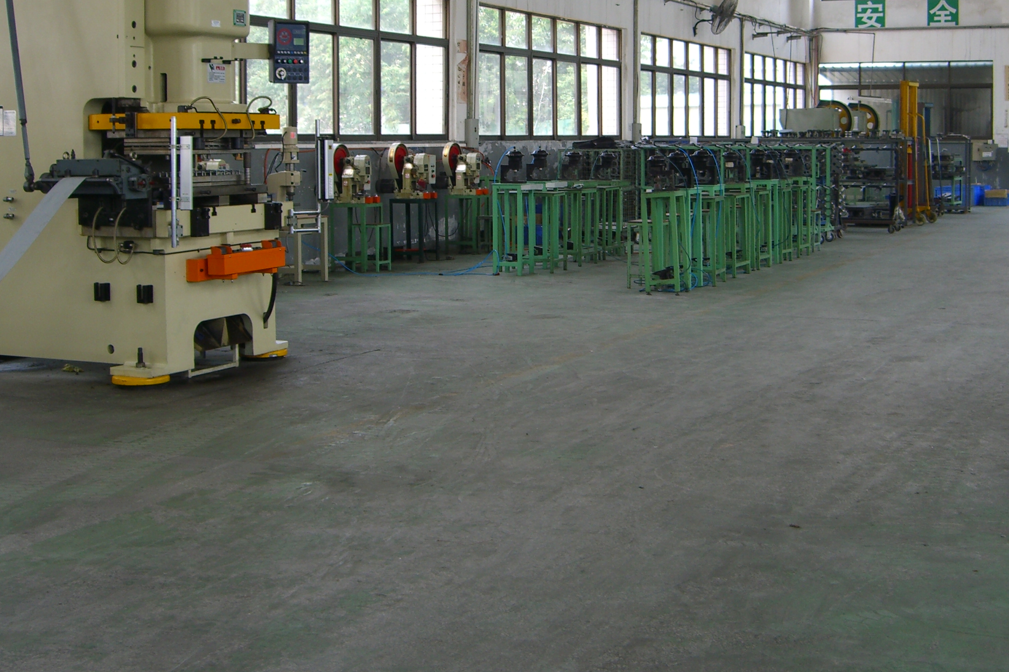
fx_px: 1513
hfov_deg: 36.9
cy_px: 222
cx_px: 544
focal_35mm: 54
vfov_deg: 24.9
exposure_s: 1/80
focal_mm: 7.9
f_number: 2.8
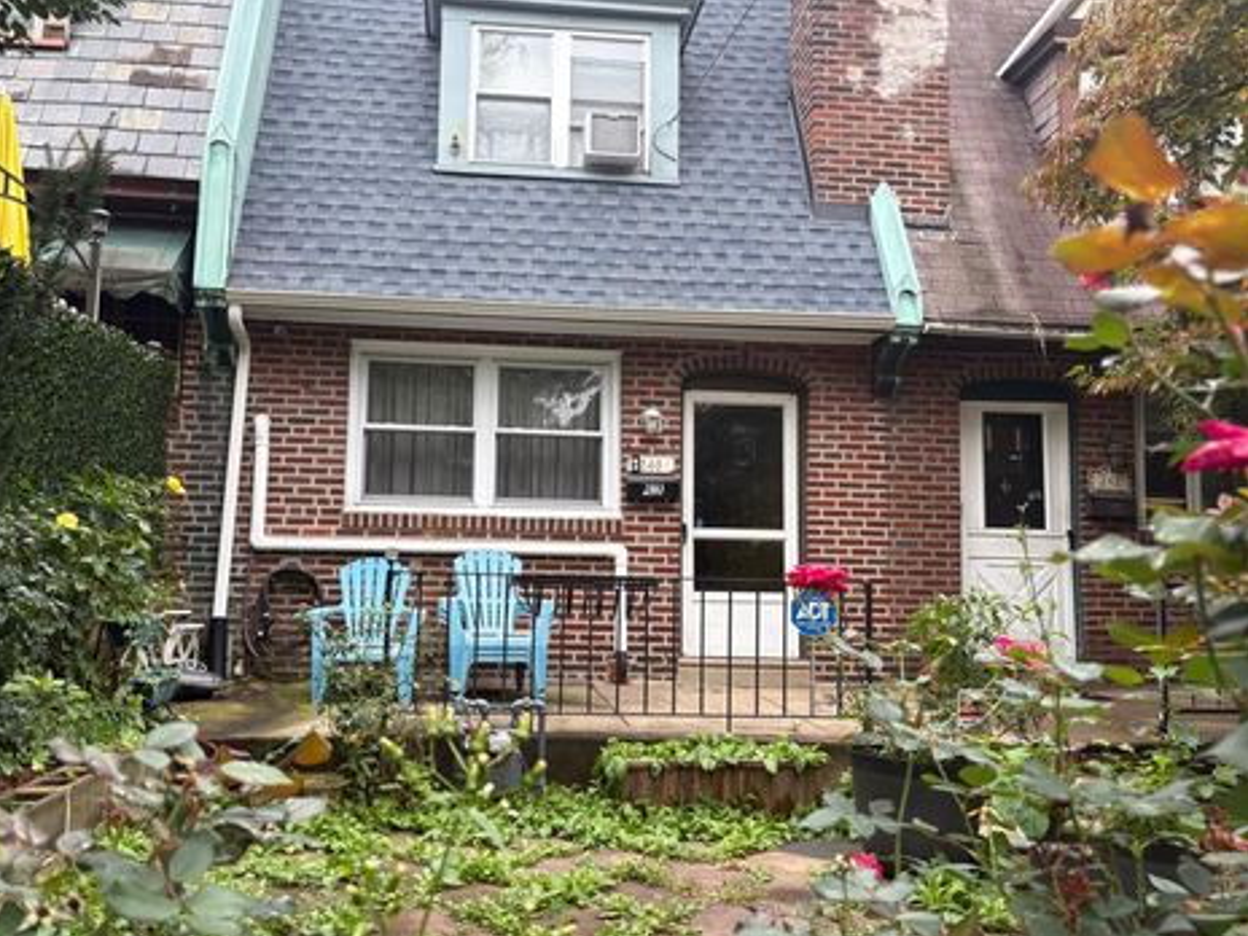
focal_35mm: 28
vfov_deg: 49.7
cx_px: 578
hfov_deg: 63.4
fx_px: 1009
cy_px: 494
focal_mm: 5.96
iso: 40
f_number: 1.6
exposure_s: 1/284
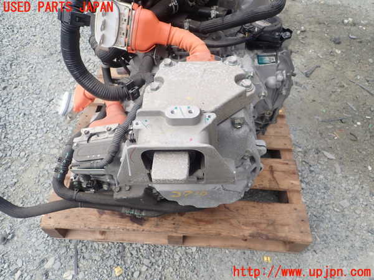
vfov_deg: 54.9
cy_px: 140
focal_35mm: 25
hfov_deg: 69.4
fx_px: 270
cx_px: 187
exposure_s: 1/320
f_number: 2.8
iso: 100
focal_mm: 4.5
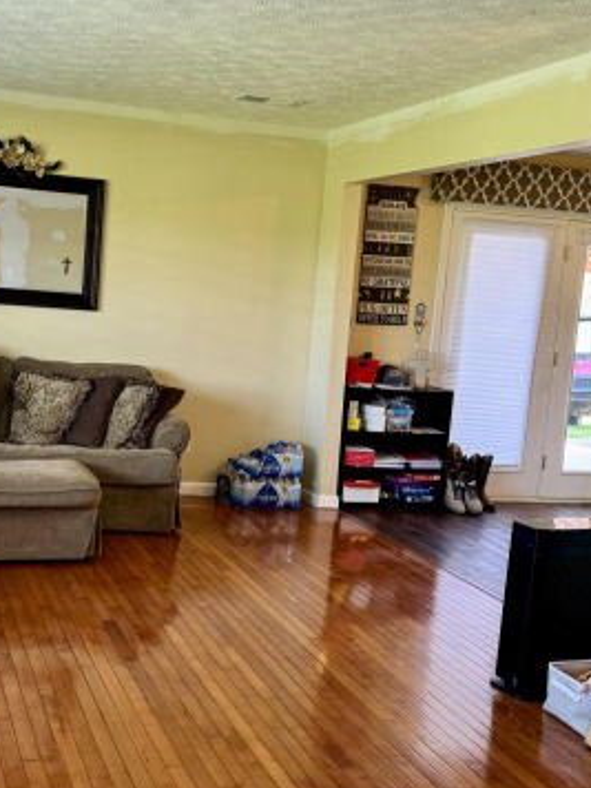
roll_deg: -4.0
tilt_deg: -6.2
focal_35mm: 45
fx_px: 1024
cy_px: 400
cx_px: 168
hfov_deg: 31.8
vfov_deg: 42.1
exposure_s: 1/60
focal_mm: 6.76
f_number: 1.78
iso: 125
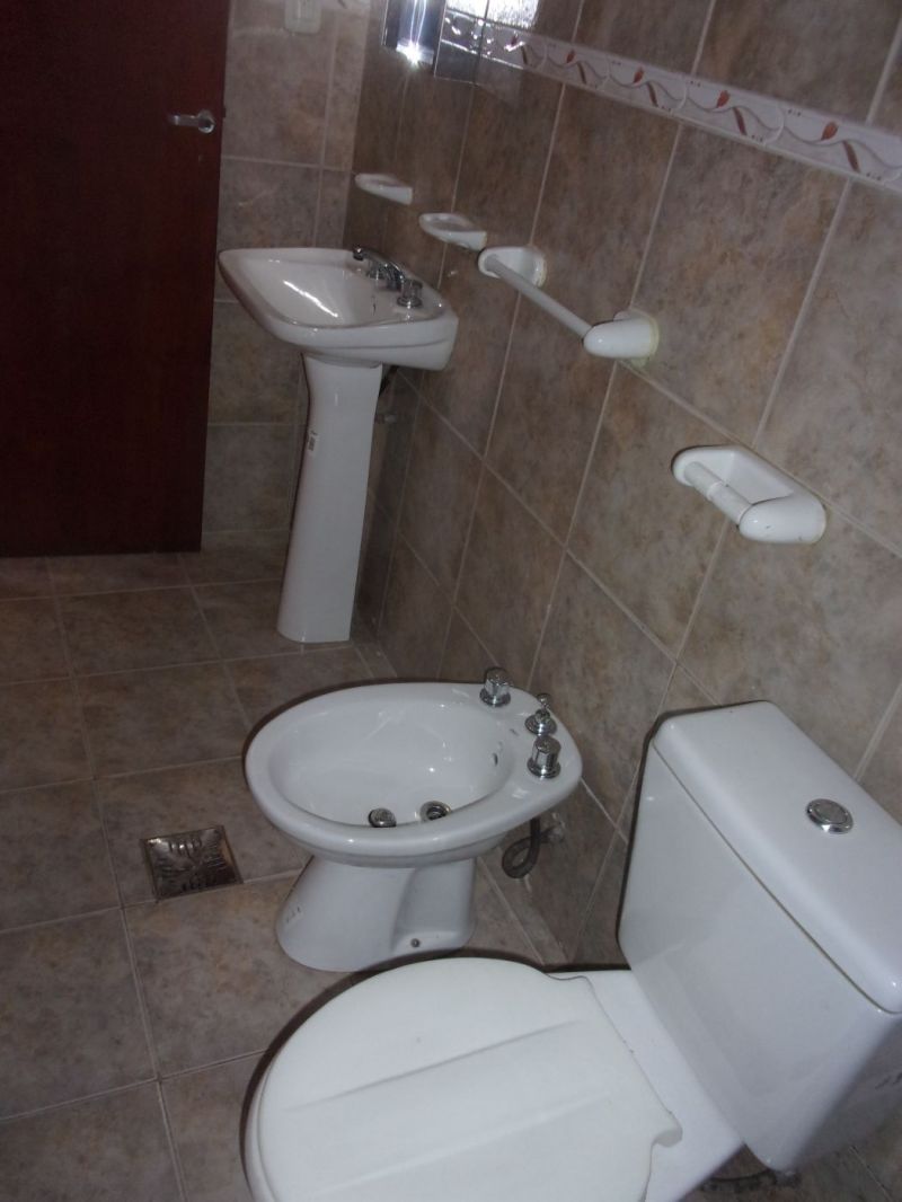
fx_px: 972
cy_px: 601
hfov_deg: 49.8
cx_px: 451
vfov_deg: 63.4
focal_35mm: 28
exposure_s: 1/34
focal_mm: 5.1
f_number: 3.9
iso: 200
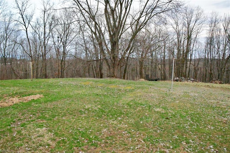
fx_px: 153
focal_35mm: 24
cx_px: 115
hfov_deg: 73.8
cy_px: 76
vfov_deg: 53.1
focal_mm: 16
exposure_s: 1/250
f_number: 13
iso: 10000
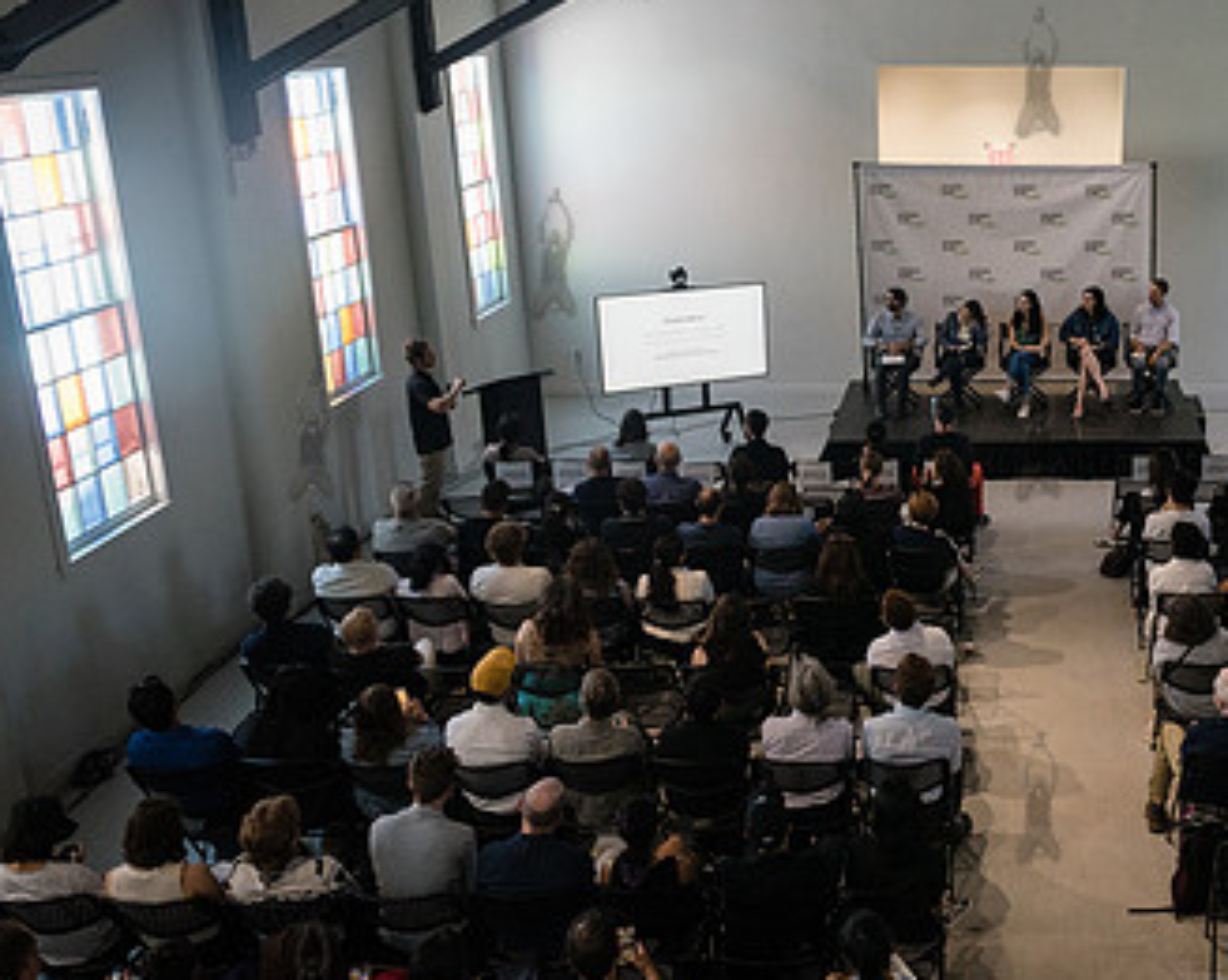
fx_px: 1452
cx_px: 1036
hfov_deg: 43.0
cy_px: 434
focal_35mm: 40
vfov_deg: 37.2
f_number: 4
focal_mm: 24
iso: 4000
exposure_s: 1/400
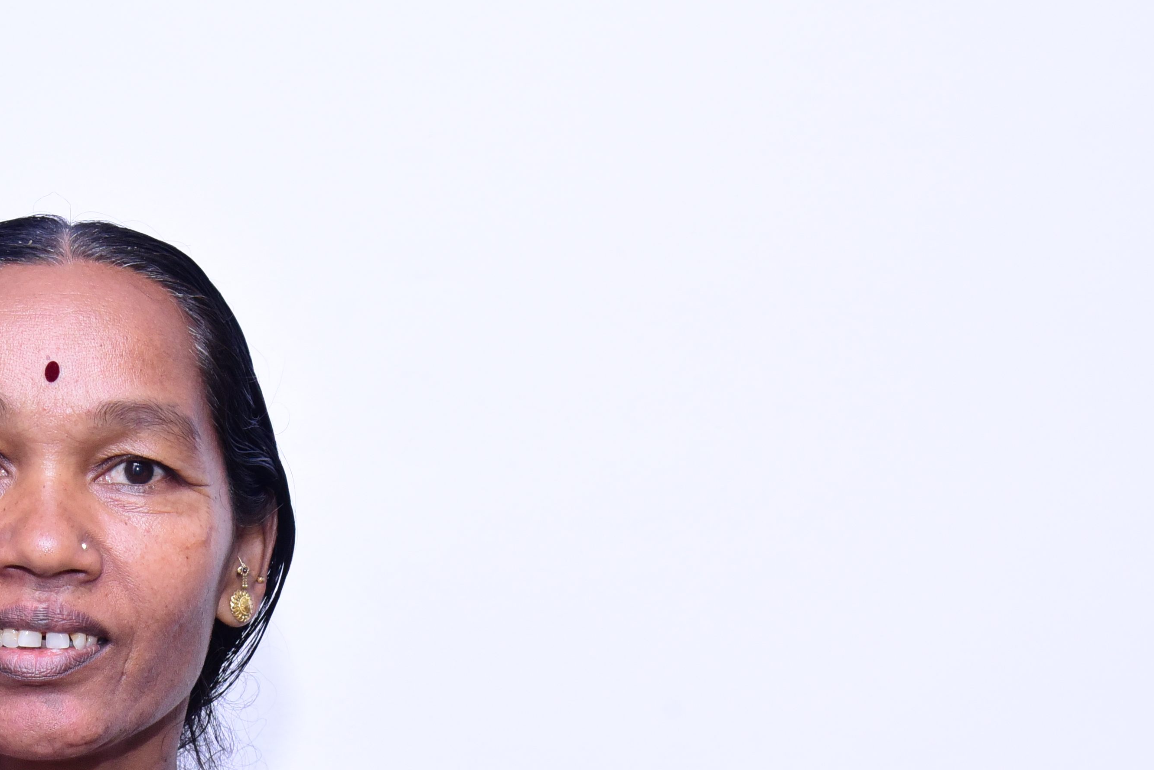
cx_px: 131
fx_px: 3623
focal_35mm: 113
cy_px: 721
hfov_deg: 17.8
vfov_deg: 12.0
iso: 2500
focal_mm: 50
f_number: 10
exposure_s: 1/160
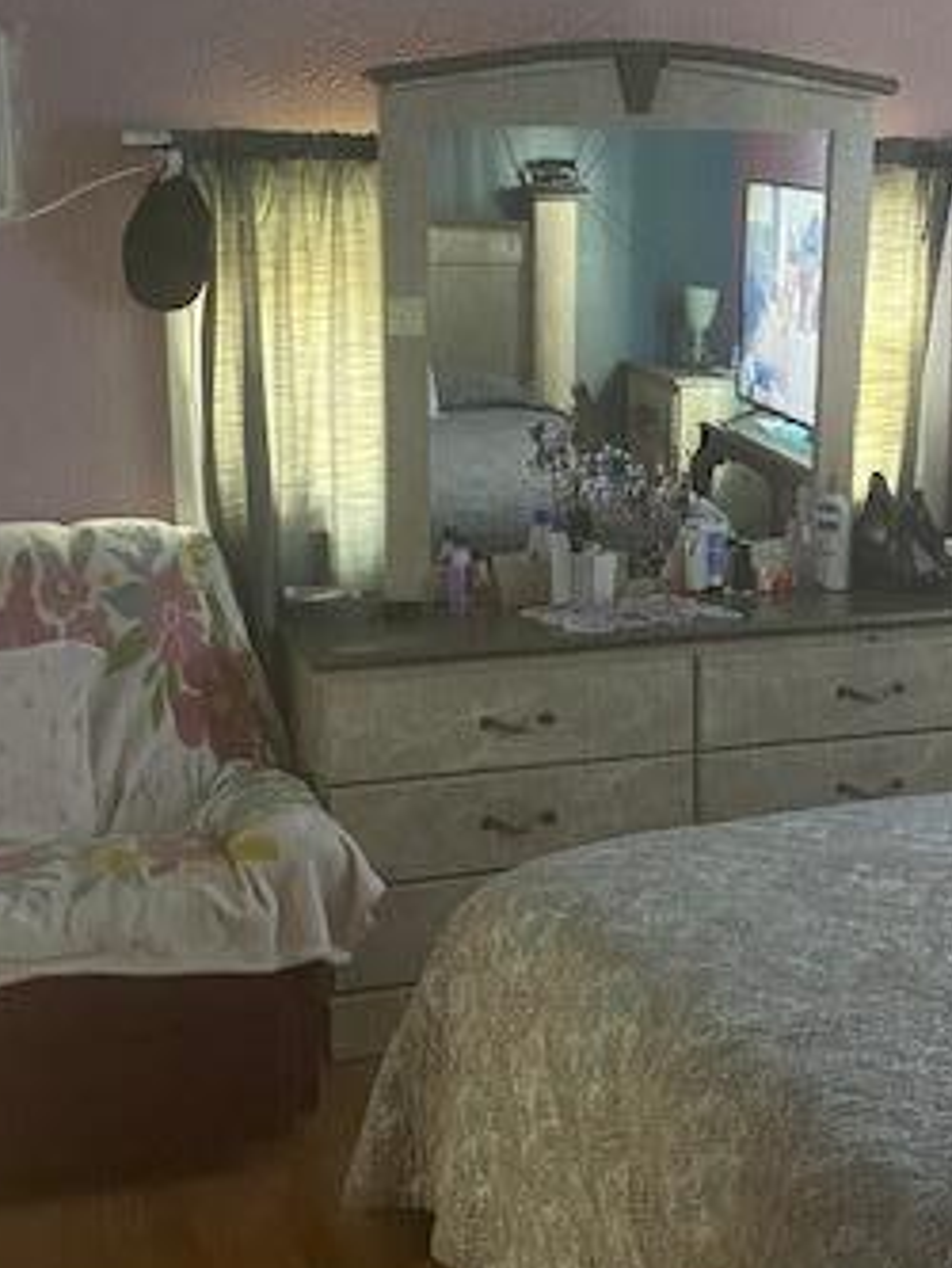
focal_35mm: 50
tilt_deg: -8.5
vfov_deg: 38.2
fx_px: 1832
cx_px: 548
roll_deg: +1.0
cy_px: 586
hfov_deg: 29.1
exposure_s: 1/30
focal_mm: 4.25
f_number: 1.8
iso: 640
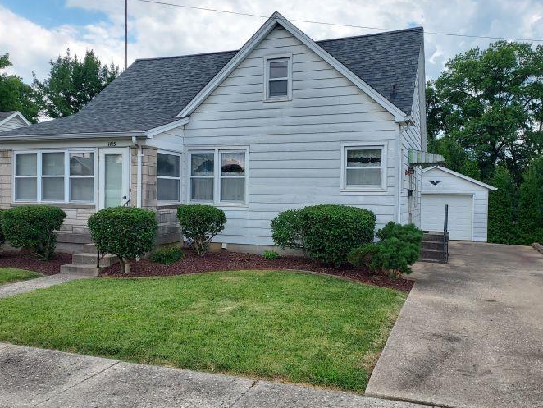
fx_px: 455
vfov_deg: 48.3
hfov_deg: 61.6
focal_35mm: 29
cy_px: 204
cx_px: 280
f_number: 1.8
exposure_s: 1/646
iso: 40
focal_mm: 4.6
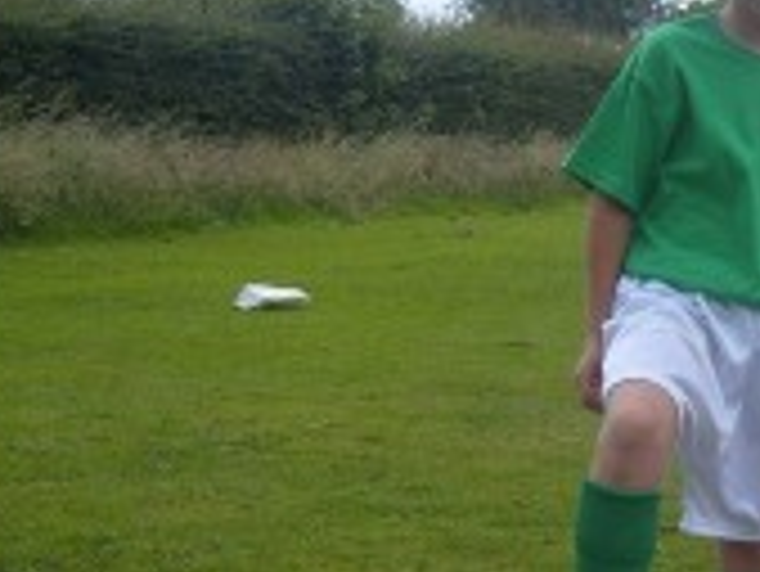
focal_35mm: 83
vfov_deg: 17.7
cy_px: 437
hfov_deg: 22.6
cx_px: 760
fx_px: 1824
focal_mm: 7.4
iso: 80
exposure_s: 1/350
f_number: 2.8
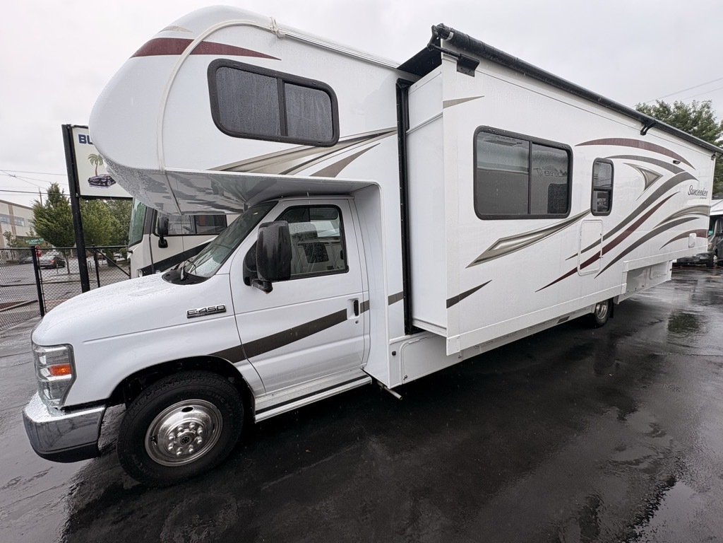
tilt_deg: -4.9
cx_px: 362
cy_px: 272
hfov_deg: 102.1
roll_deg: +2.1
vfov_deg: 85.7
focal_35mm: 14
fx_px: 292
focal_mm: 2.22
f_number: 2.2
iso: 40
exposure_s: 1/763
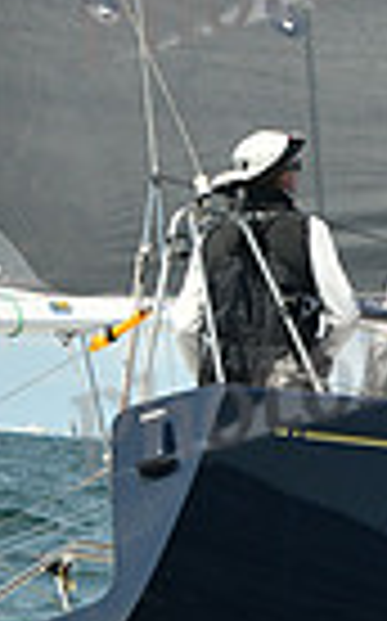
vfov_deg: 5.7
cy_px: 538
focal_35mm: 368
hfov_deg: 3.5
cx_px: 940
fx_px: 6223
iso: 320
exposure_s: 1/1250
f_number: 8
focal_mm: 86
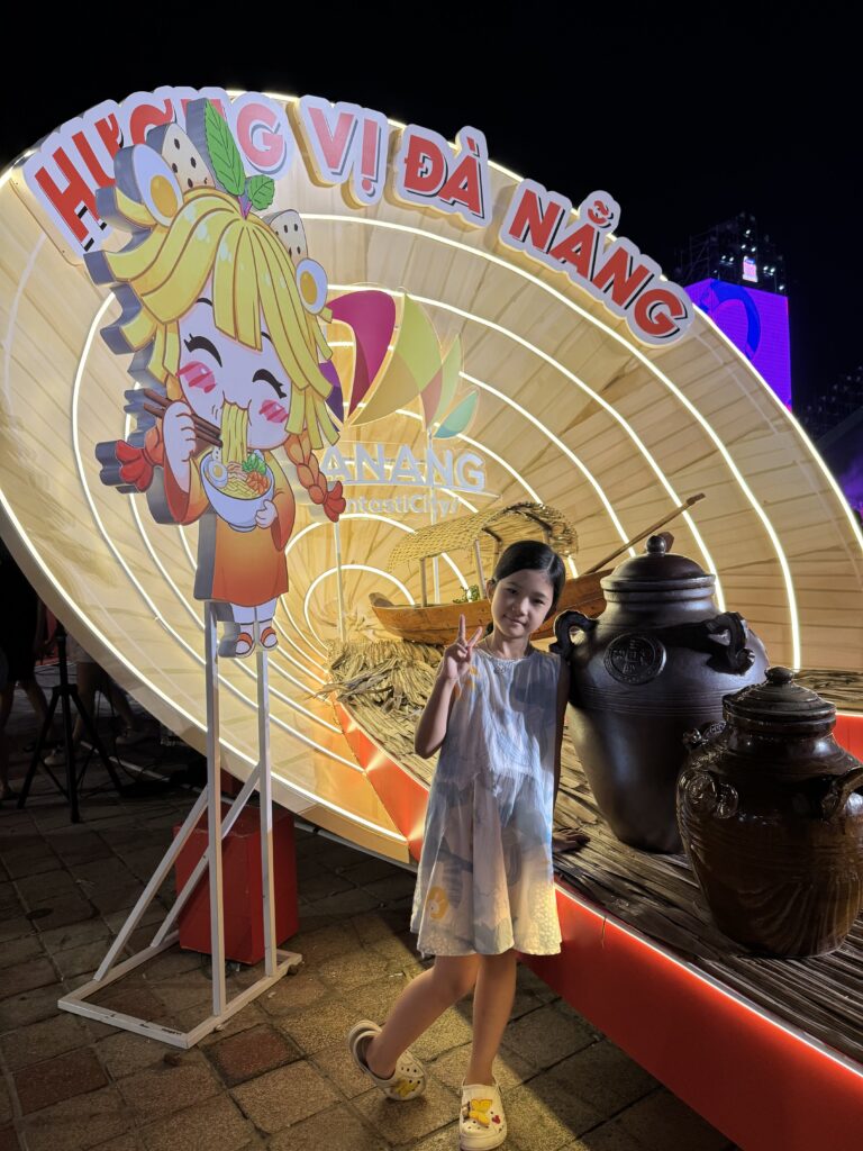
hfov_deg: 56.8
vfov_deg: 71.6
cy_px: 576
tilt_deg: -1.4
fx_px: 798
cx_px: 432
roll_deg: +3.2
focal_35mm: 24
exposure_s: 1/50
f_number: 1.78
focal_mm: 6.76
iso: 125
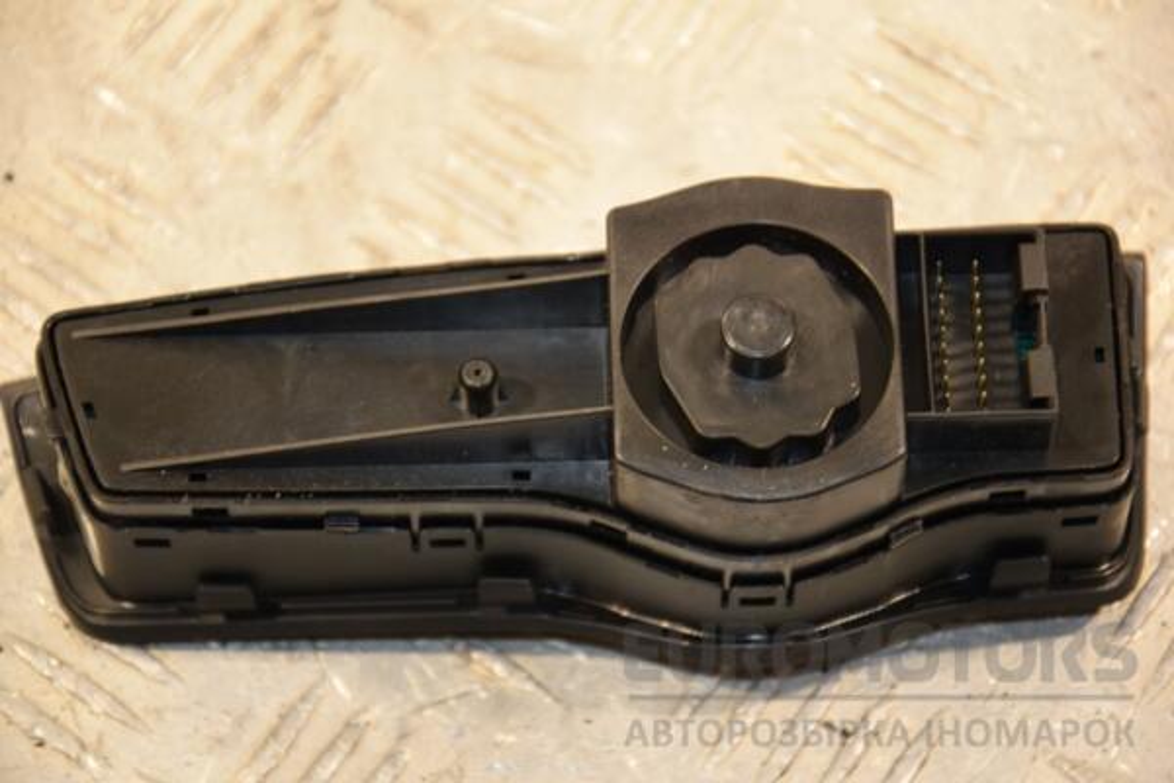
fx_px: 5136
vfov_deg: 8.7
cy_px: 392
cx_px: 587
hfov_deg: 13.0
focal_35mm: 158
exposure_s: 1/125
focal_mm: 105
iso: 800
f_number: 5.6
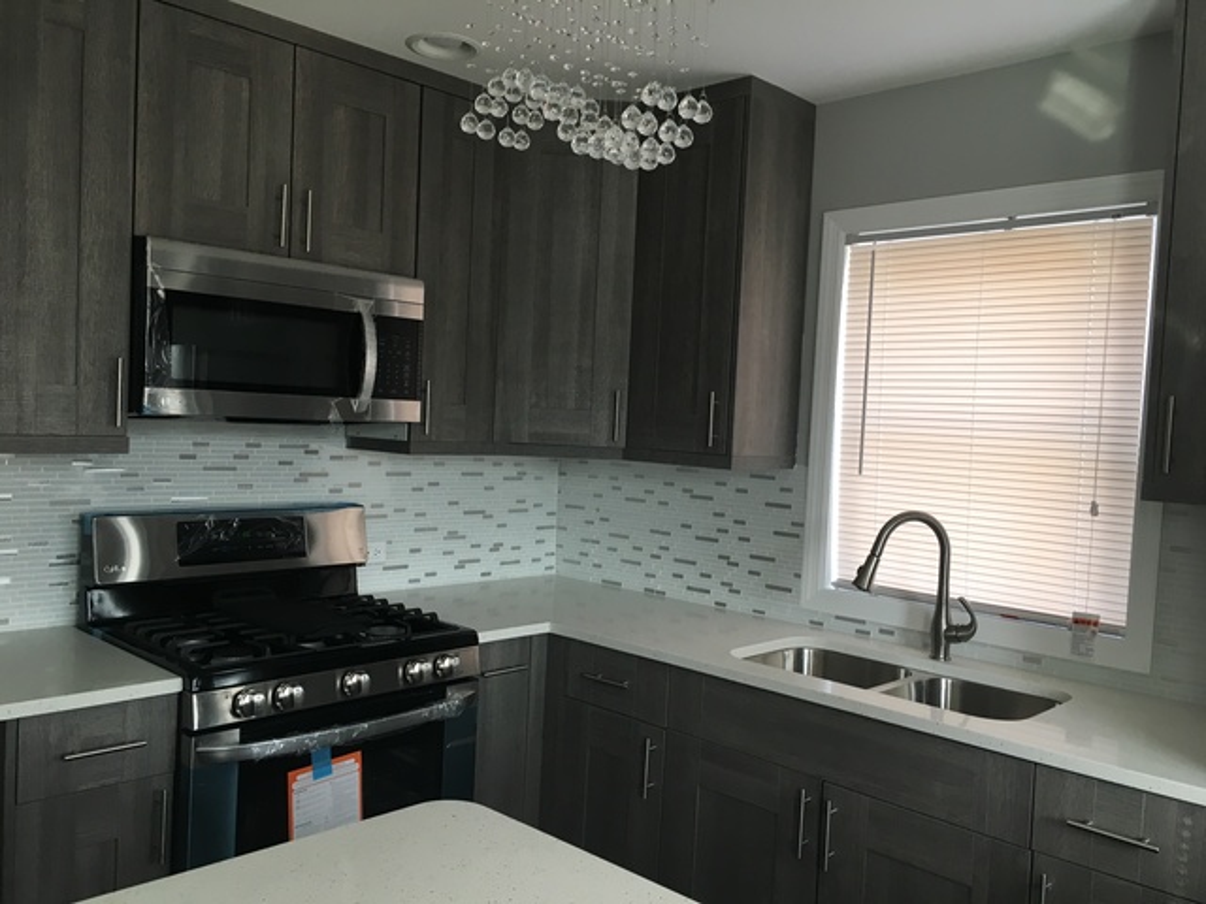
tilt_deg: -4.0
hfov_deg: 61.7
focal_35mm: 29
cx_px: 603
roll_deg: -3.3
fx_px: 1010
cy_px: 452
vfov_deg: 48.2
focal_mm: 4.15
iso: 25
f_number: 2.2
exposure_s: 1/30
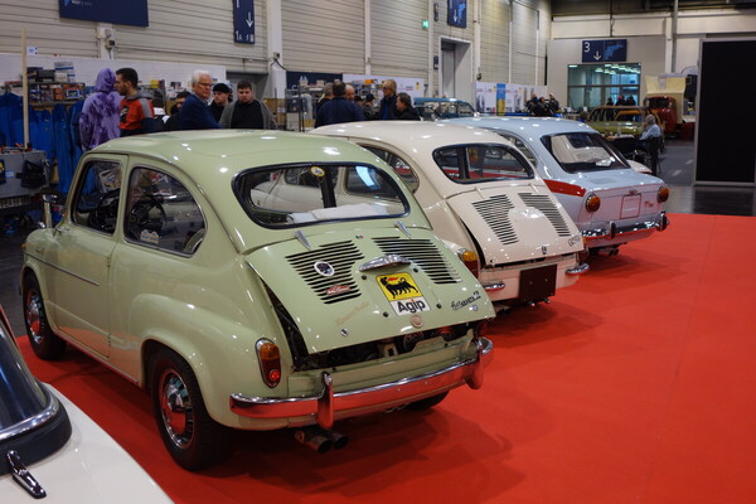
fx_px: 882
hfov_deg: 46.4
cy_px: 252
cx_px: 378
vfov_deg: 31.9
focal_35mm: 42
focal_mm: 15.64
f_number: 3.2
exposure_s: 1/50
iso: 200
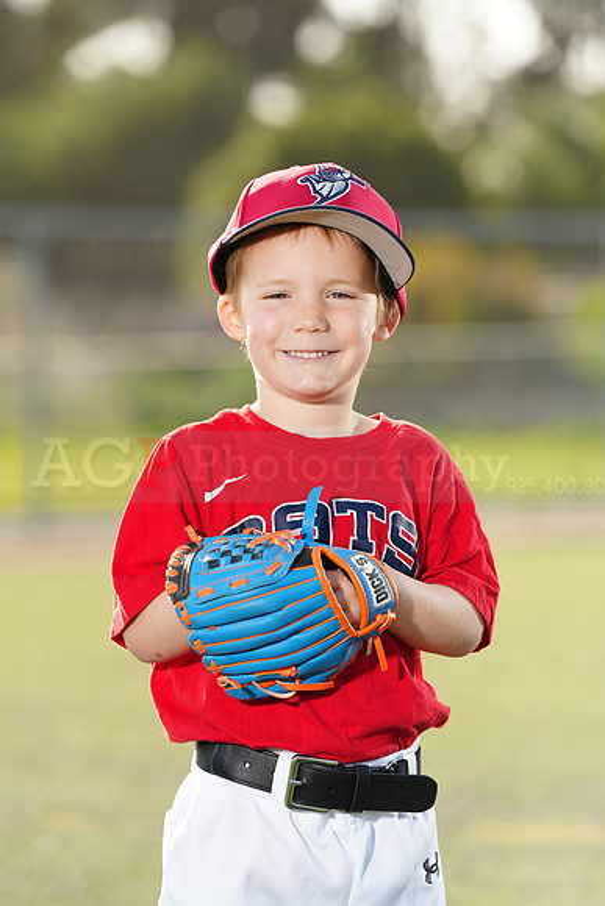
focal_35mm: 191
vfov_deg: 10.8
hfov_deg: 7.2
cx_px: 302
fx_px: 4812
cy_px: 453
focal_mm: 191
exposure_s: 1/250
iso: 100
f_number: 5
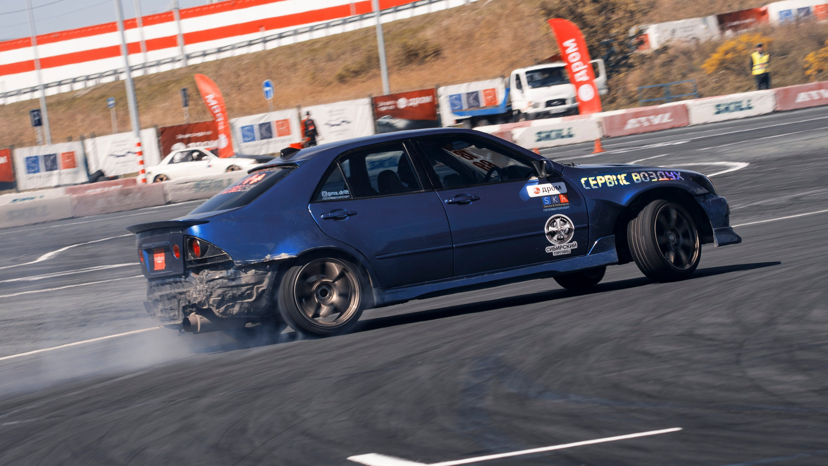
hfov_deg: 8.6
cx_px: 367
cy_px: 228
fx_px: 5492
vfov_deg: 4.9
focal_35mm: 250
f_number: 11
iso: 100
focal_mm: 135
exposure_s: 1/125
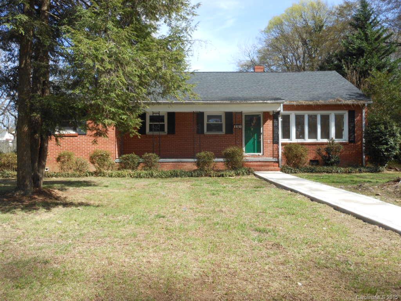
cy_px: 150
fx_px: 382
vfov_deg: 42.9
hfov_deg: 55.4
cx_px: 200
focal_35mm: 33
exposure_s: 1/320
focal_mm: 5.9
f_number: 4
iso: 80
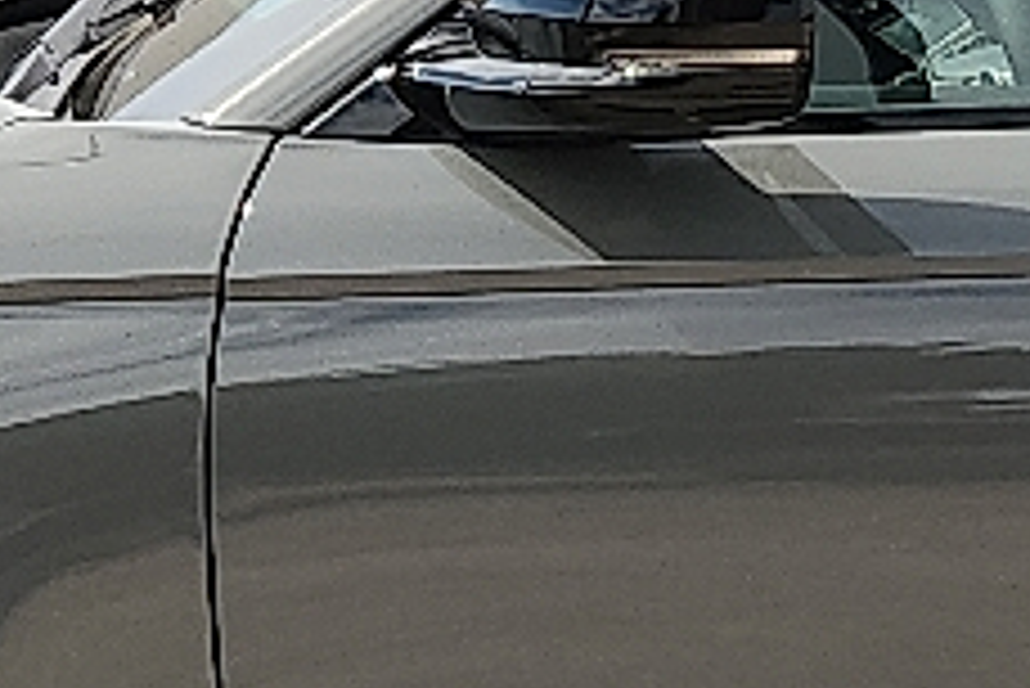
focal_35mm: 167
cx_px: 1615
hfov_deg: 11.7
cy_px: 535
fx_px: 4781
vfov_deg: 8.2
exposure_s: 1/1429
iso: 50
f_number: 1.8
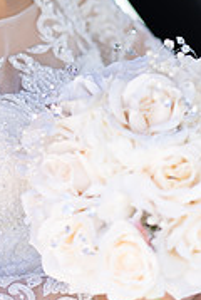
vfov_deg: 14.6
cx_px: 17
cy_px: 17
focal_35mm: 138
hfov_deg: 9.9
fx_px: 1151
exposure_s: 1/400
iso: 100
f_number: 1.8
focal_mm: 55
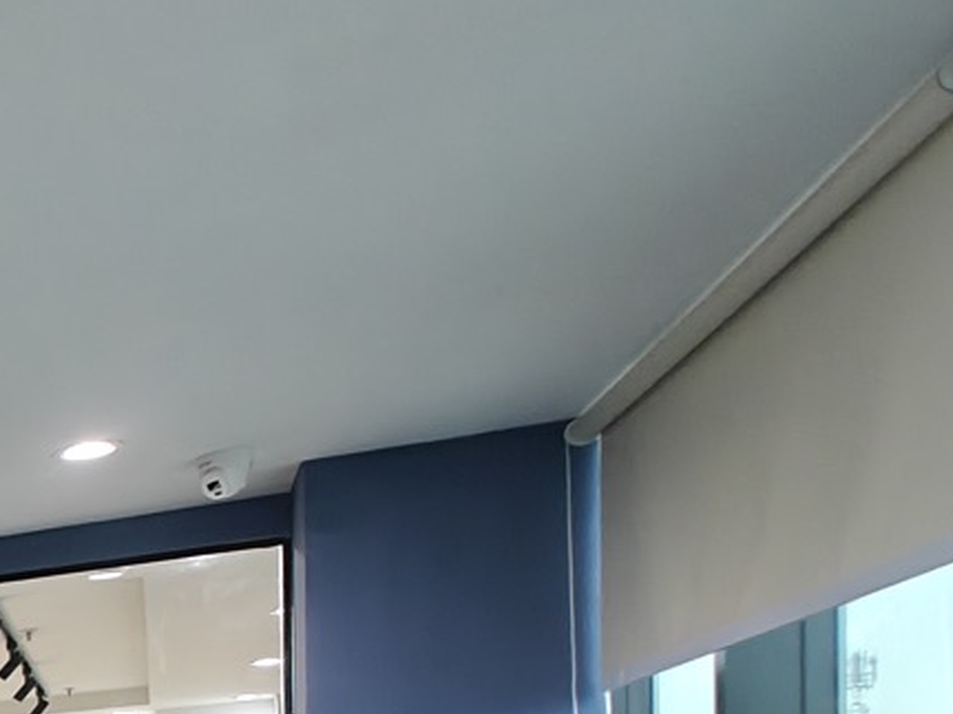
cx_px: -792
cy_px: 953
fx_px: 1431
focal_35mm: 52
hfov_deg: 21.7
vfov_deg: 24.2
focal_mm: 2.62
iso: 160
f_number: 2.2
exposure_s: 1/50
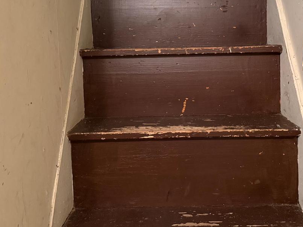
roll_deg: +1.3
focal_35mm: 43
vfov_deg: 33.2
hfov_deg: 43.6
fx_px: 376
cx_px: 181
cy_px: 69
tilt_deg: -2.6
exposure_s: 1/30
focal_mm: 6.76
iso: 800
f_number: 1.78
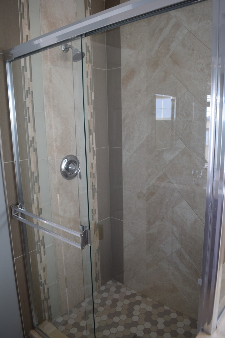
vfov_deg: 67.4
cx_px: 112
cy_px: 169
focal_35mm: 27
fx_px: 253
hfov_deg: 47.9
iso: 400
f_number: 4.5
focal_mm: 18
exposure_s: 1/80
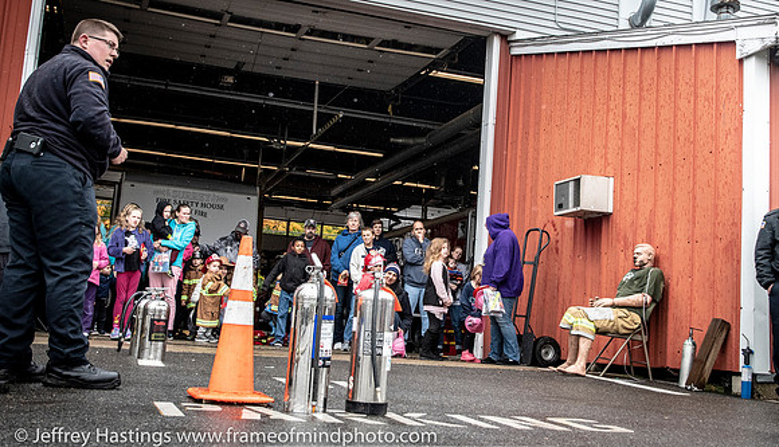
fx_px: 950
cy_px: 185
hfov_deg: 44.5
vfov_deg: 26.5
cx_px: 444
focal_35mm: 46
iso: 1600
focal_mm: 22
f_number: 4
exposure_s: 1/3200
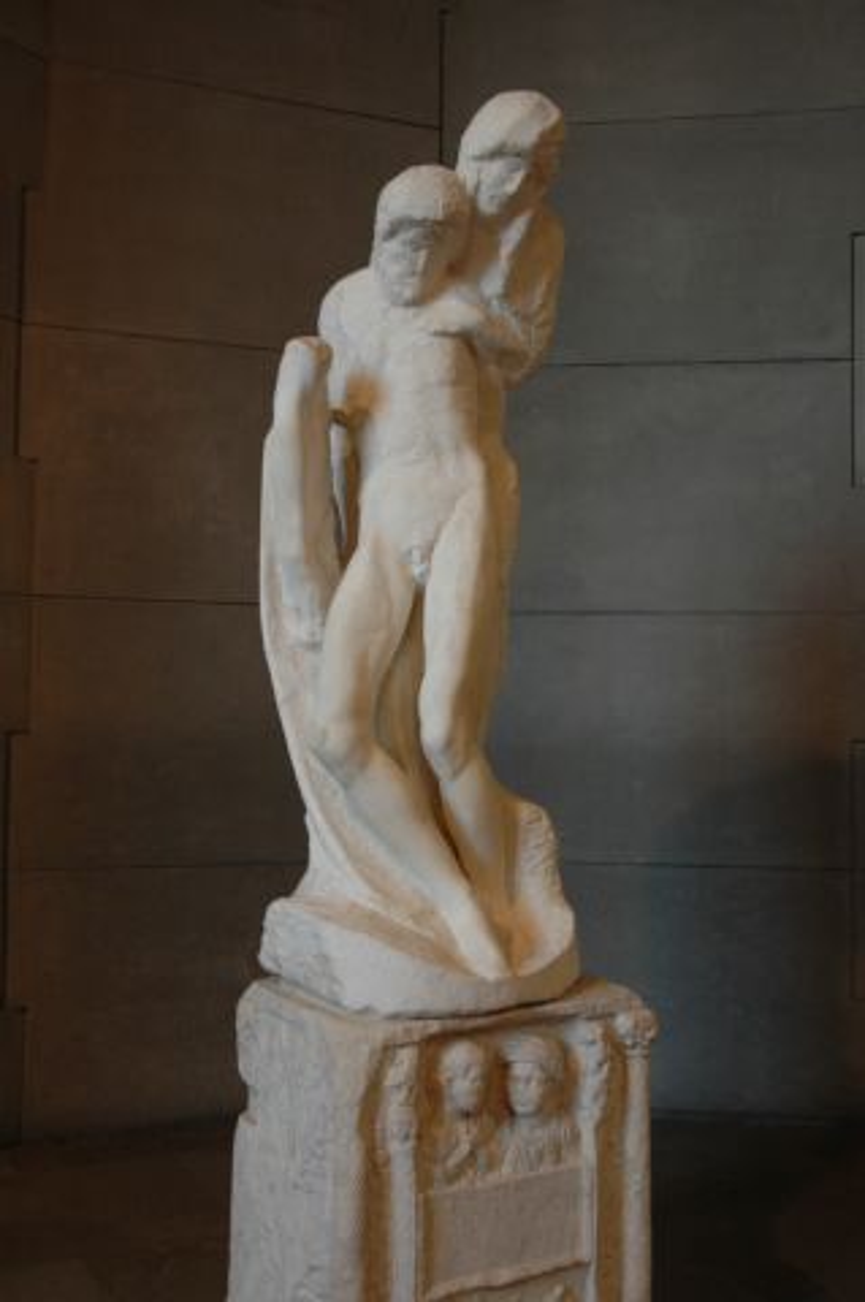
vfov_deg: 51.3
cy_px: 651
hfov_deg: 35.4
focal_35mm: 38
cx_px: 432
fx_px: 1354
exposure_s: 1/10
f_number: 5
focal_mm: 25
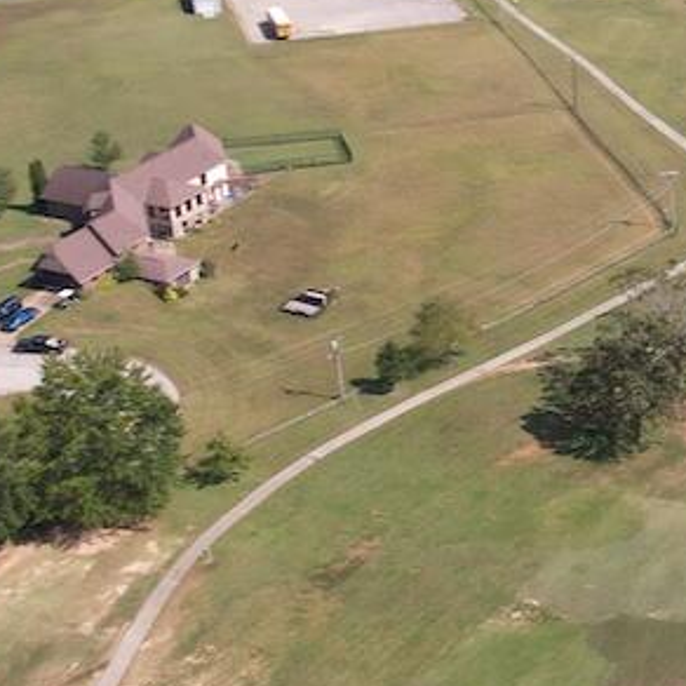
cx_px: 834
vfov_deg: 21.1
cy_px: 253
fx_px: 1839
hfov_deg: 19.8
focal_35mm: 82
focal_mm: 8.38
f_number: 2.8
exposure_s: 1/200
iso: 100
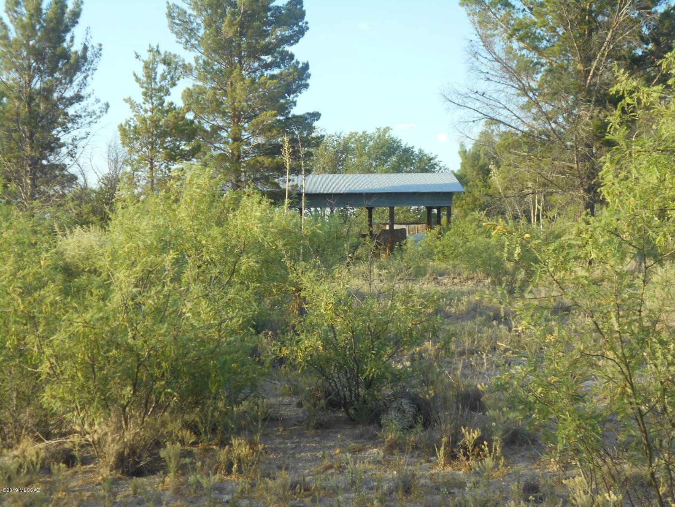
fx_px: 1092
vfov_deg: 26.1
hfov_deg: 34.3
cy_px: 254
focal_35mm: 56
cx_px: 338
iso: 80
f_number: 4.9
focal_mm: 10
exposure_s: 1/160
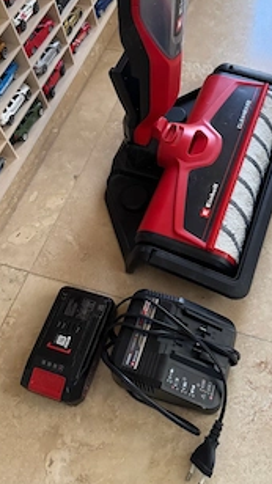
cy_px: 179
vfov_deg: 57.3
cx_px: 162
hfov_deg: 34.5
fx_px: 436
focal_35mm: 34
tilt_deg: -55.0
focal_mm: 6.76
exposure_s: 1/52
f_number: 1.78
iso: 800
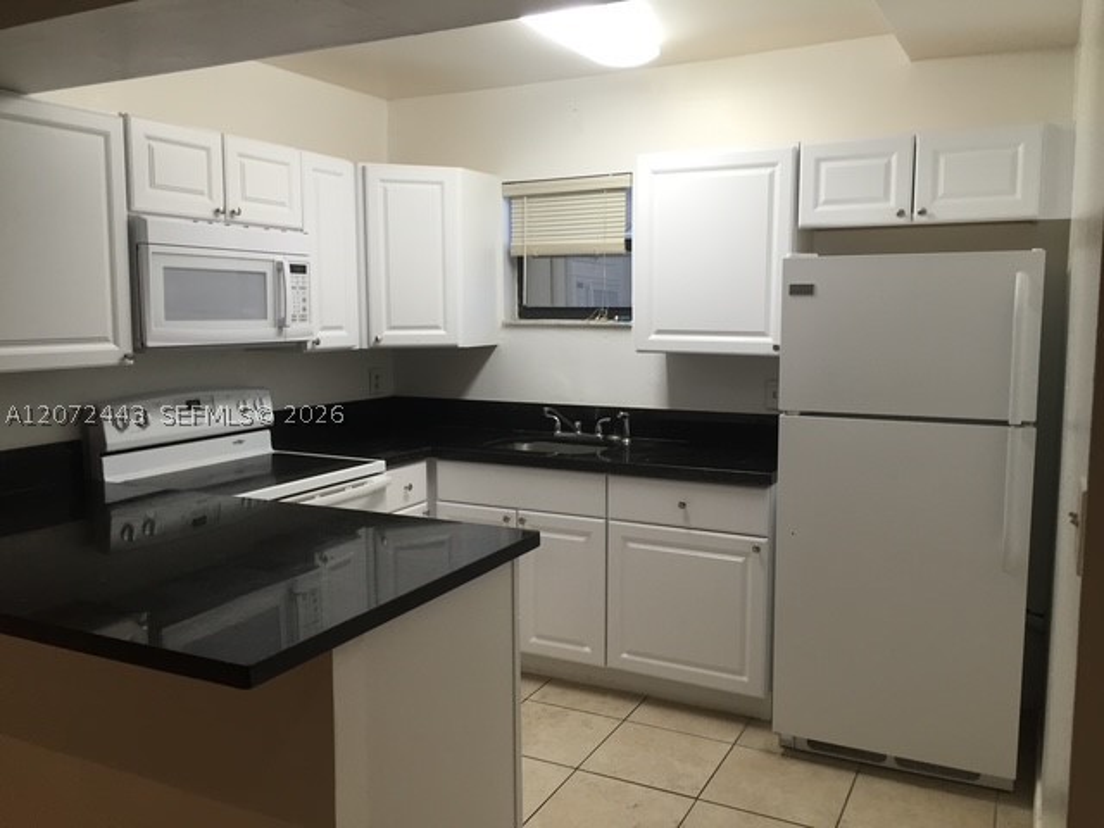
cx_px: 552
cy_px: 414
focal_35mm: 29
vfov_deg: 48.2
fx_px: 925
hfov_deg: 61.7
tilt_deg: -5.2
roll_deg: -0.8
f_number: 2.2
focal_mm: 4.15
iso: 40
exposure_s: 1/30
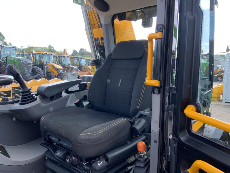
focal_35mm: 29
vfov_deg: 48.2
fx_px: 193
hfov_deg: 61.7
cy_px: 86
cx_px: 115
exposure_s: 1/122
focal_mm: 3
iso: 20
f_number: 1.8
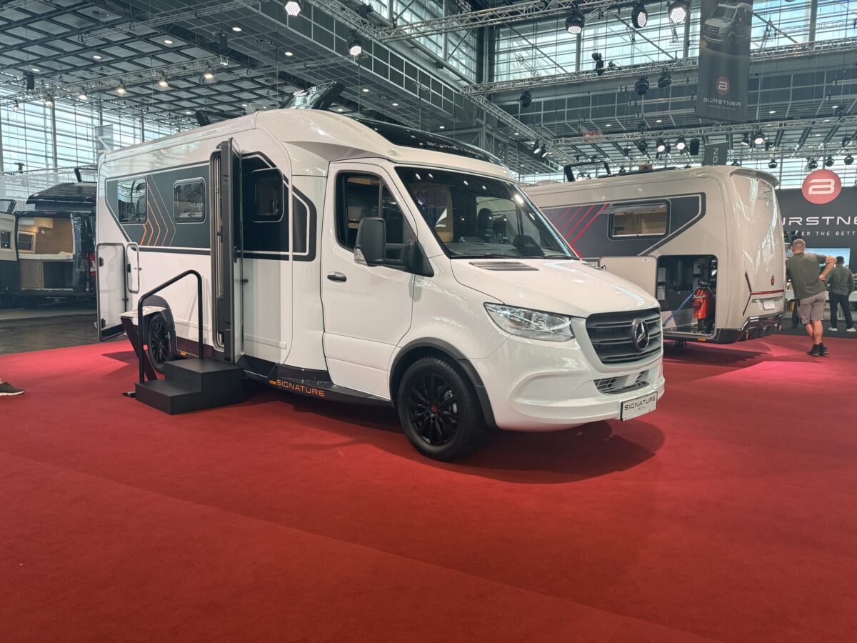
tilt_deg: -6.1
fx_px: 594
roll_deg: -0.3
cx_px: 428
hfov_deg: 71.6
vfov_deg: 56.8
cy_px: 322
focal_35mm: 24
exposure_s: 1/299
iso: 200
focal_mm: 6.76
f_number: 1.78
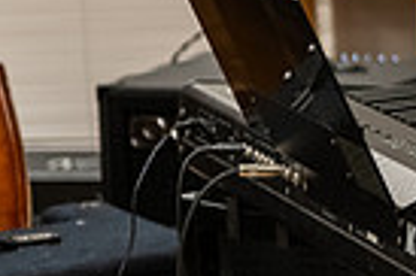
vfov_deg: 4.6
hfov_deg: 6.8
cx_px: 747
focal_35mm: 297
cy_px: -114
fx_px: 3428
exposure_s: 1/160
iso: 1600
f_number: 2.8
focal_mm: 70
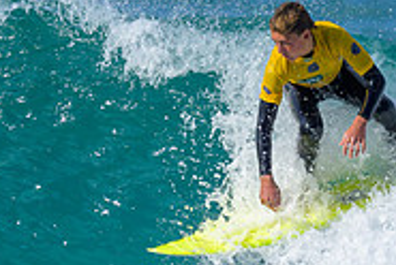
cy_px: 200
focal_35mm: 3017
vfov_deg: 0.5
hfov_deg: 0.7
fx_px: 33240
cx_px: 237
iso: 220
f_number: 6.3
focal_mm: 800
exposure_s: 1/2000
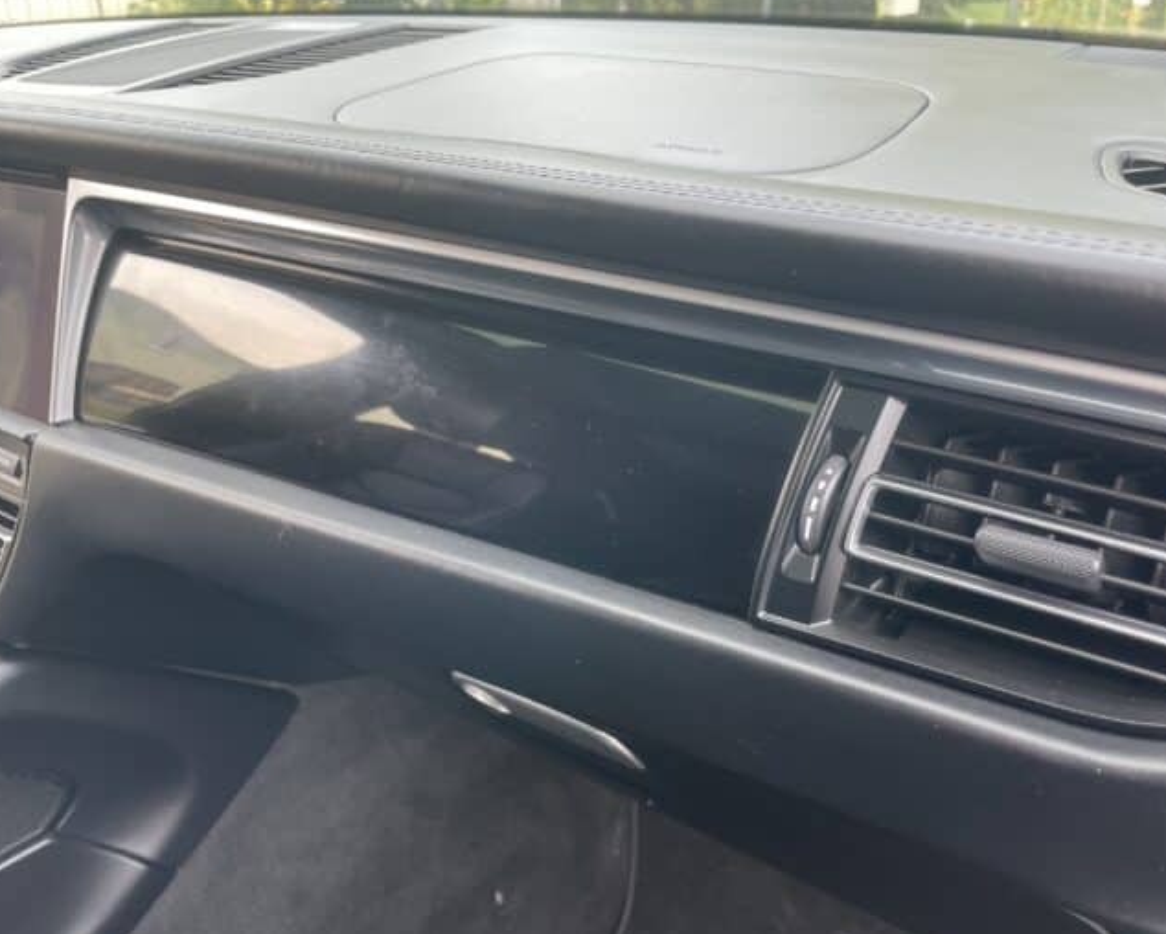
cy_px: 472
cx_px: 601
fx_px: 967
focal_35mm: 28
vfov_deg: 51.6
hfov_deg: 62.2
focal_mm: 4.2
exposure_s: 1/121
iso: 64
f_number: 1.6
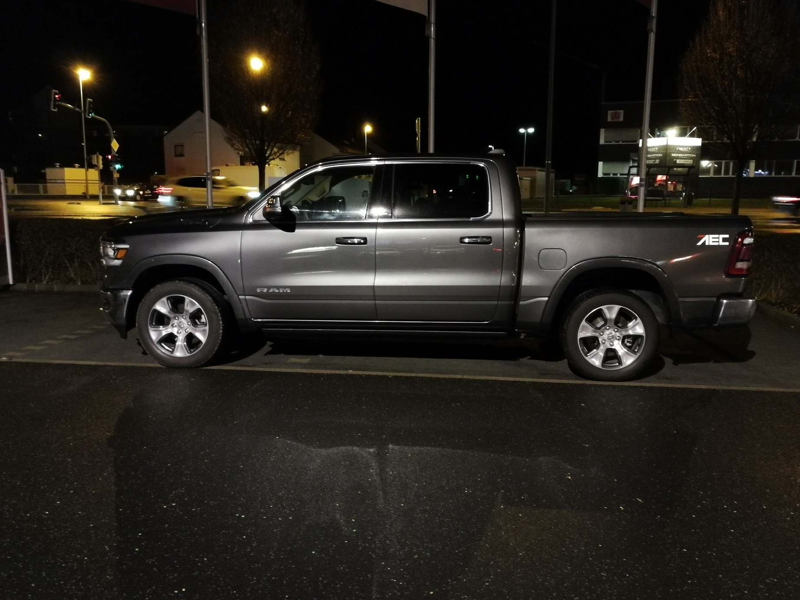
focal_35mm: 29
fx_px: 670
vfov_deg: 48.2
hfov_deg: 61.6
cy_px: 310
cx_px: 423
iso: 800
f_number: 2.2
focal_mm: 3.95
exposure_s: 1/8.33
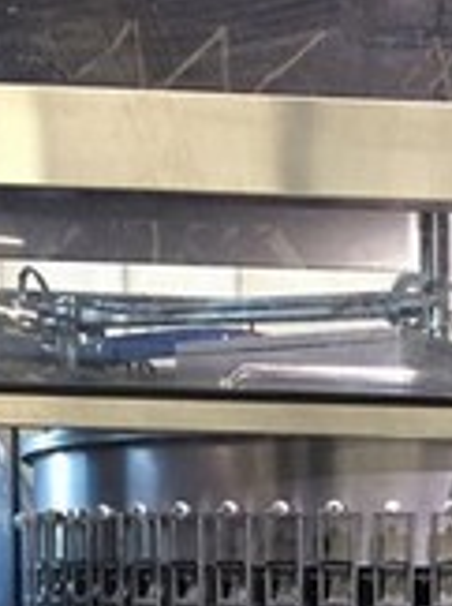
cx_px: 501
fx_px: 1501
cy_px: 707
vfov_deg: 21.3
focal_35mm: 86
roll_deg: +0.6
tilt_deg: -3.8
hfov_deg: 16.6
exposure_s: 1/33
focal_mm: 4.15
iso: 250
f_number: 2.2
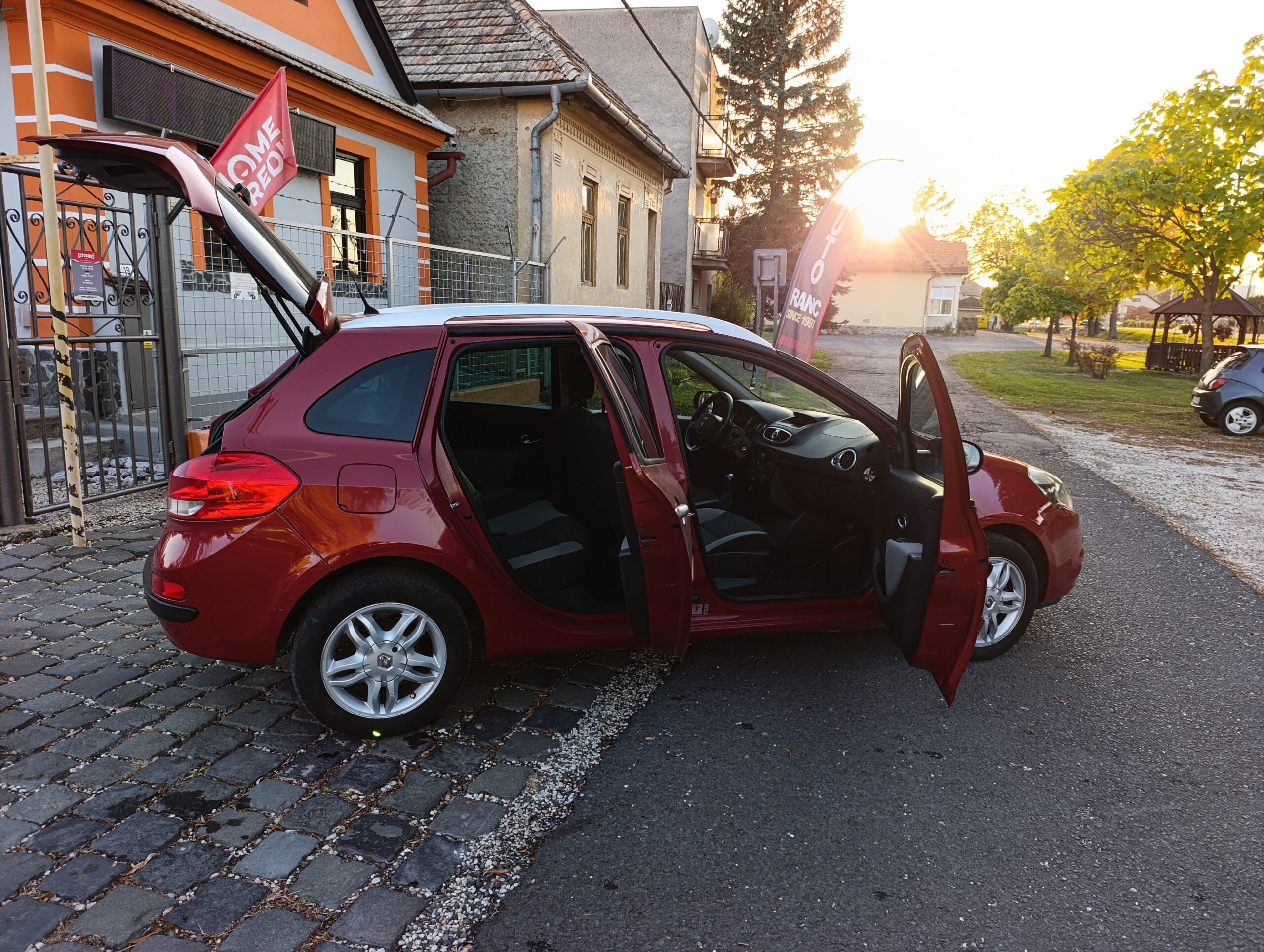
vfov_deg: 59.0
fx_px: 841
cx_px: 632
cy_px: 476
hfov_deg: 73.8
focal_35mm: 23
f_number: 1.6
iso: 100
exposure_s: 1/100
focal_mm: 6.14
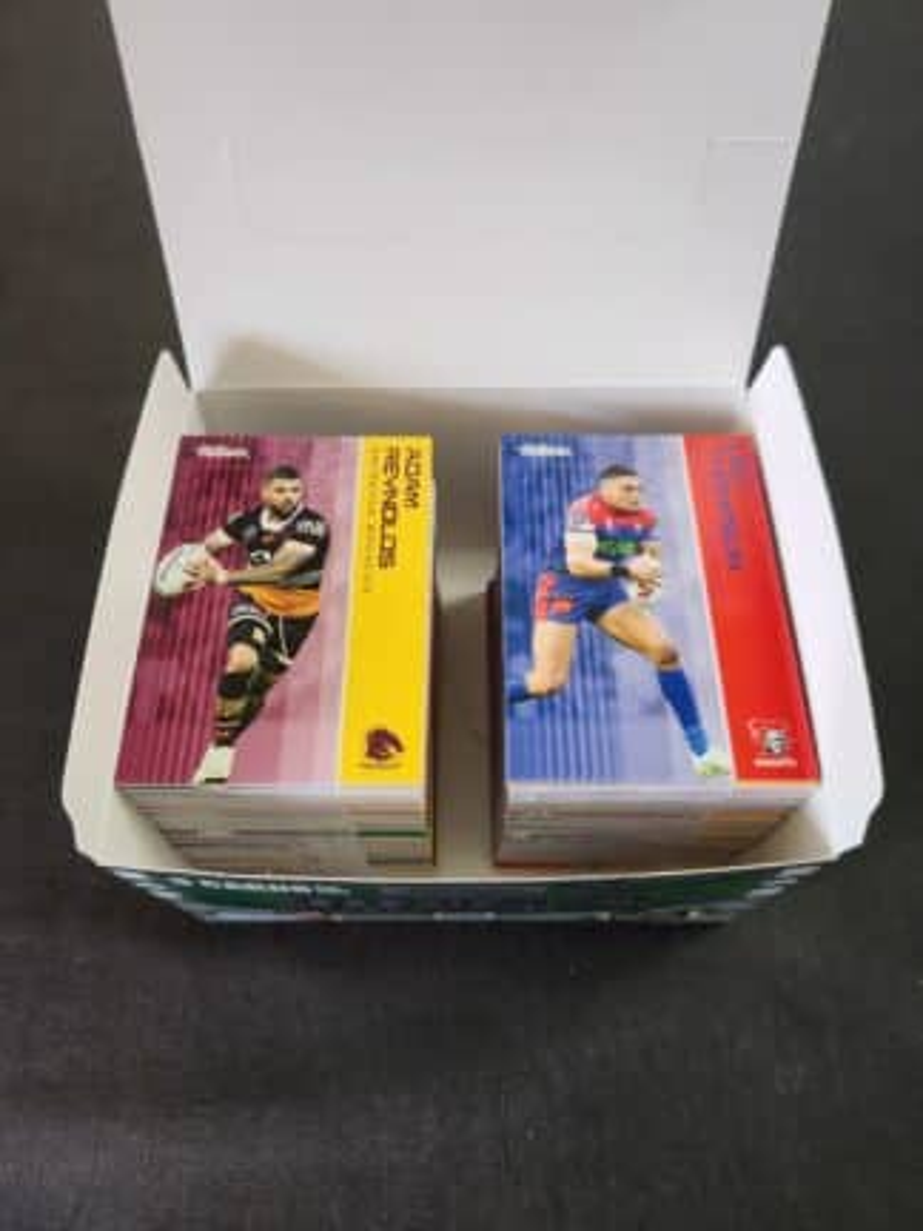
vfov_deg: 73.9
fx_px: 818
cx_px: 462
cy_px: 616
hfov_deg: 58.9
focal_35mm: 23
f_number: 1.8
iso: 200
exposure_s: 1/100
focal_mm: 5.4
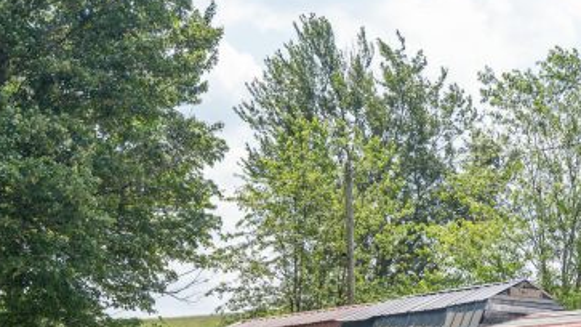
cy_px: 378
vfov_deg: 17.7
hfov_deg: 31.9
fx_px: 1001
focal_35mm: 65
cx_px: 416
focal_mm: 30
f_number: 2.8
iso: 50
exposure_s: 1/320
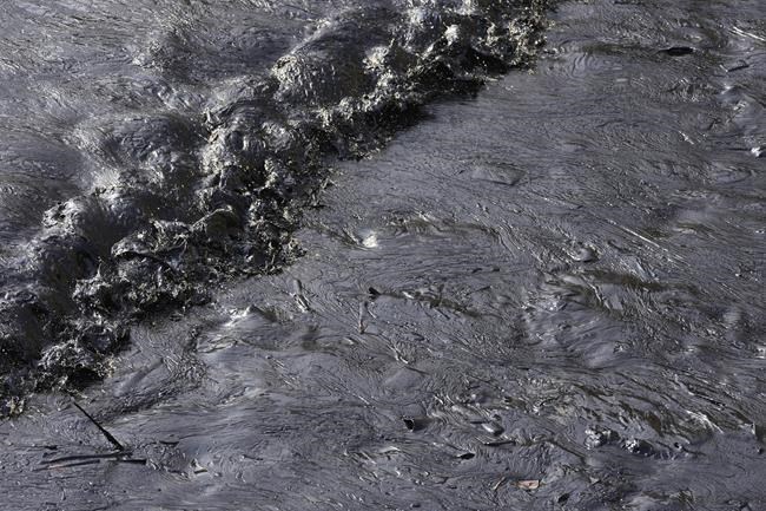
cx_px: 383
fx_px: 4361
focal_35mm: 205
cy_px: 256
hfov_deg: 10.0
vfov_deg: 6.7
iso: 400
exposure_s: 1/1000
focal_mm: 137
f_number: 4.5
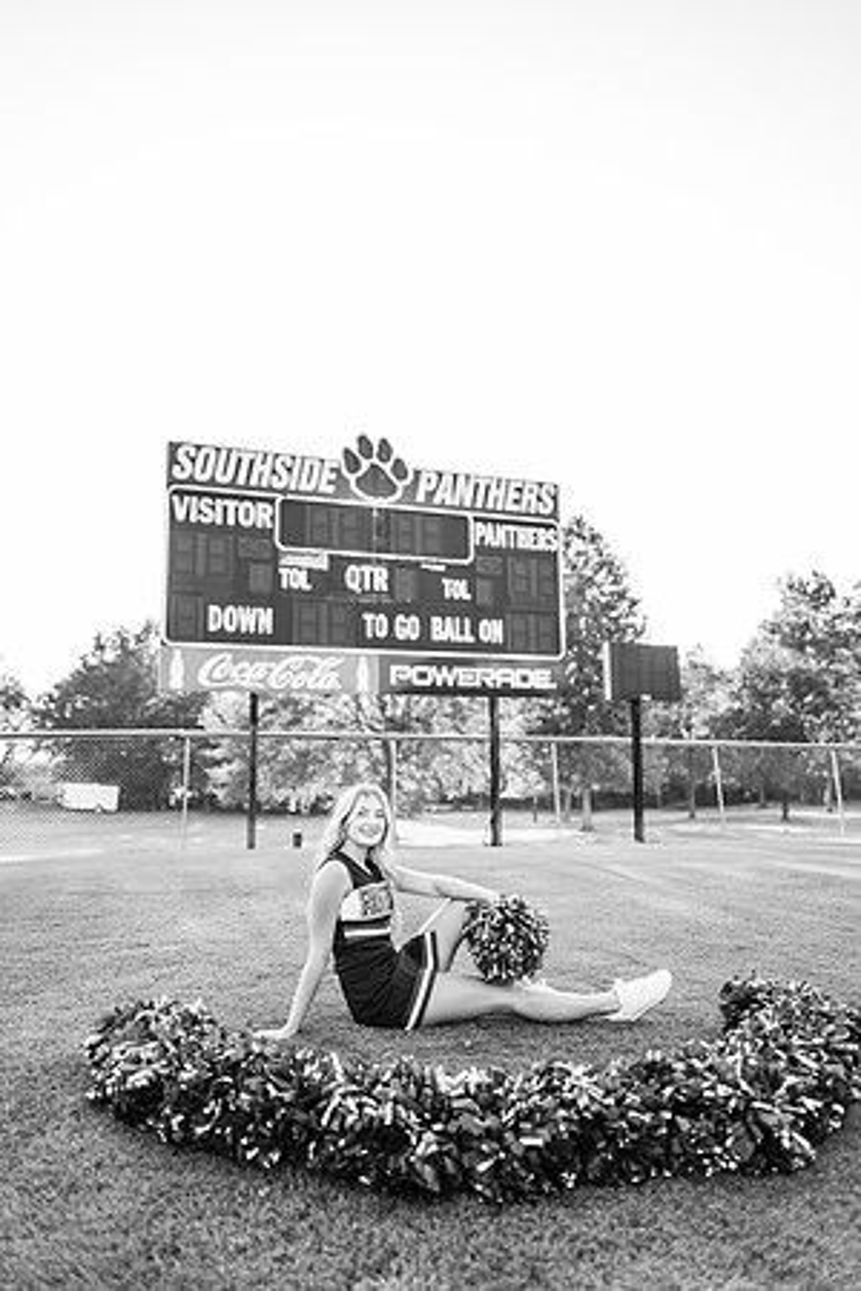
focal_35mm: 24
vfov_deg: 73.7
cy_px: 646
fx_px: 861
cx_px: 430
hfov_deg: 53.1
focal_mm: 24
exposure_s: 1/500
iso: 125
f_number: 2
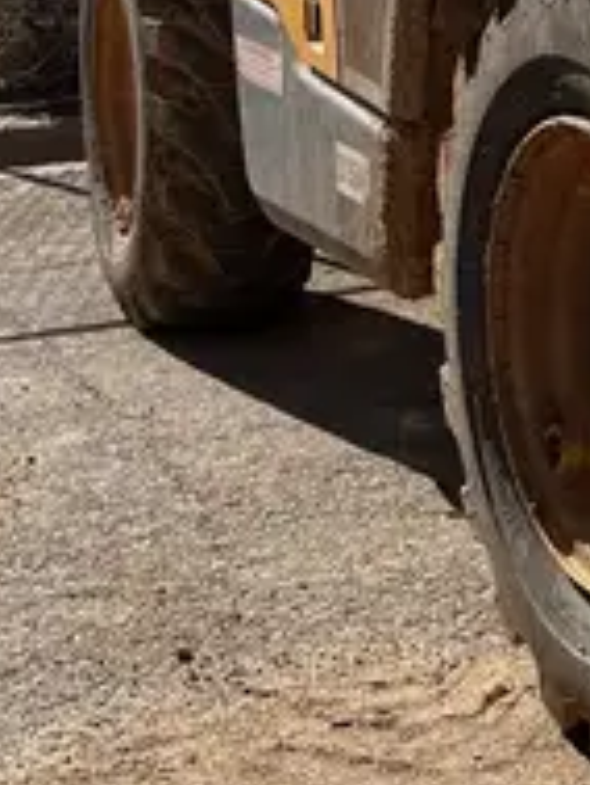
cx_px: 706
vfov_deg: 18.3
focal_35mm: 101
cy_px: -197
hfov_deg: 14.2
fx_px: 2293
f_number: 1.6
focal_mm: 5.1
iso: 50
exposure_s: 1/3135
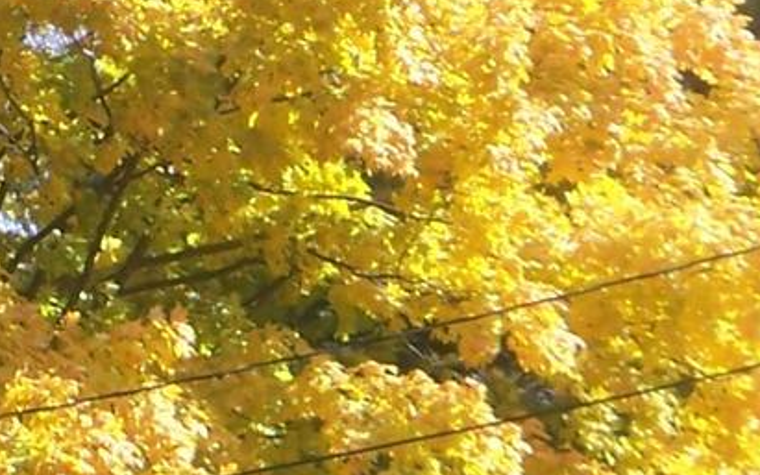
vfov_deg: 5.0
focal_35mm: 259
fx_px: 5365
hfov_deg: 7.6
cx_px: -1044
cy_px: -261
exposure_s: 1/160
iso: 50
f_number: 4
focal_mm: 8
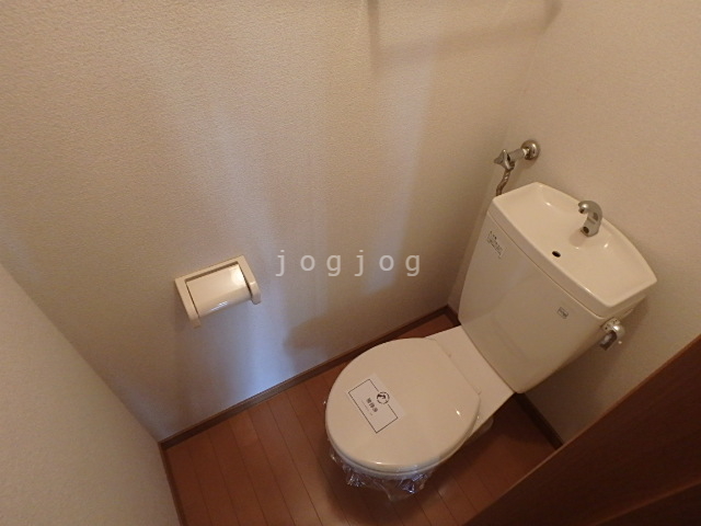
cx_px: 350
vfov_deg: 63.4
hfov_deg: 79.0
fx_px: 425
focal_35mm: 21
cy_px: 263
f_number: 3.5
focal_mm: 3.7
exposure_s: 1/30
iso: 500
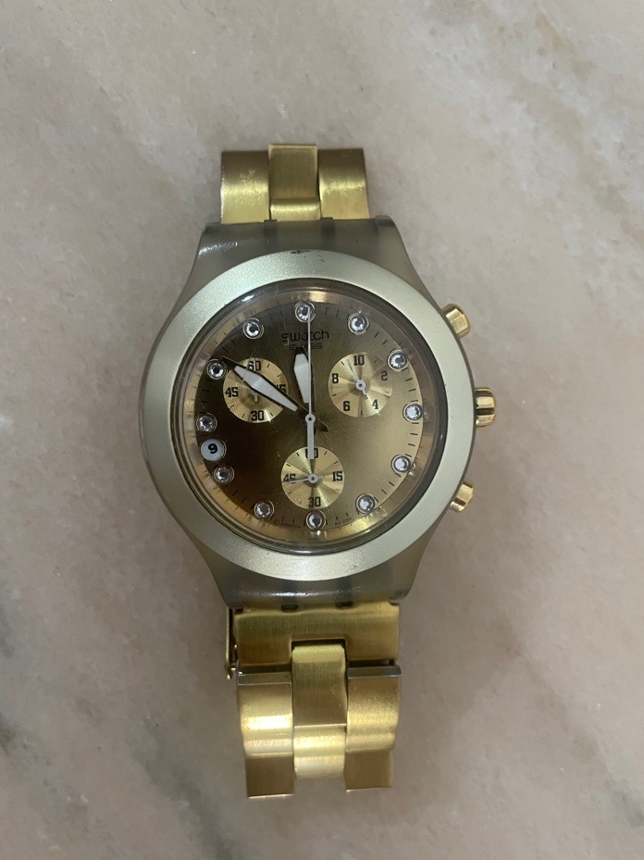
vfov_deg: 63.5
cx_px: 314
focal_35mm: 28
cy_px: 442
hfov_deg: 49.7
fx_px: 695
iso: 320
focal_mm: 4.2
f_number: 1.6
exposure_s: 1/60
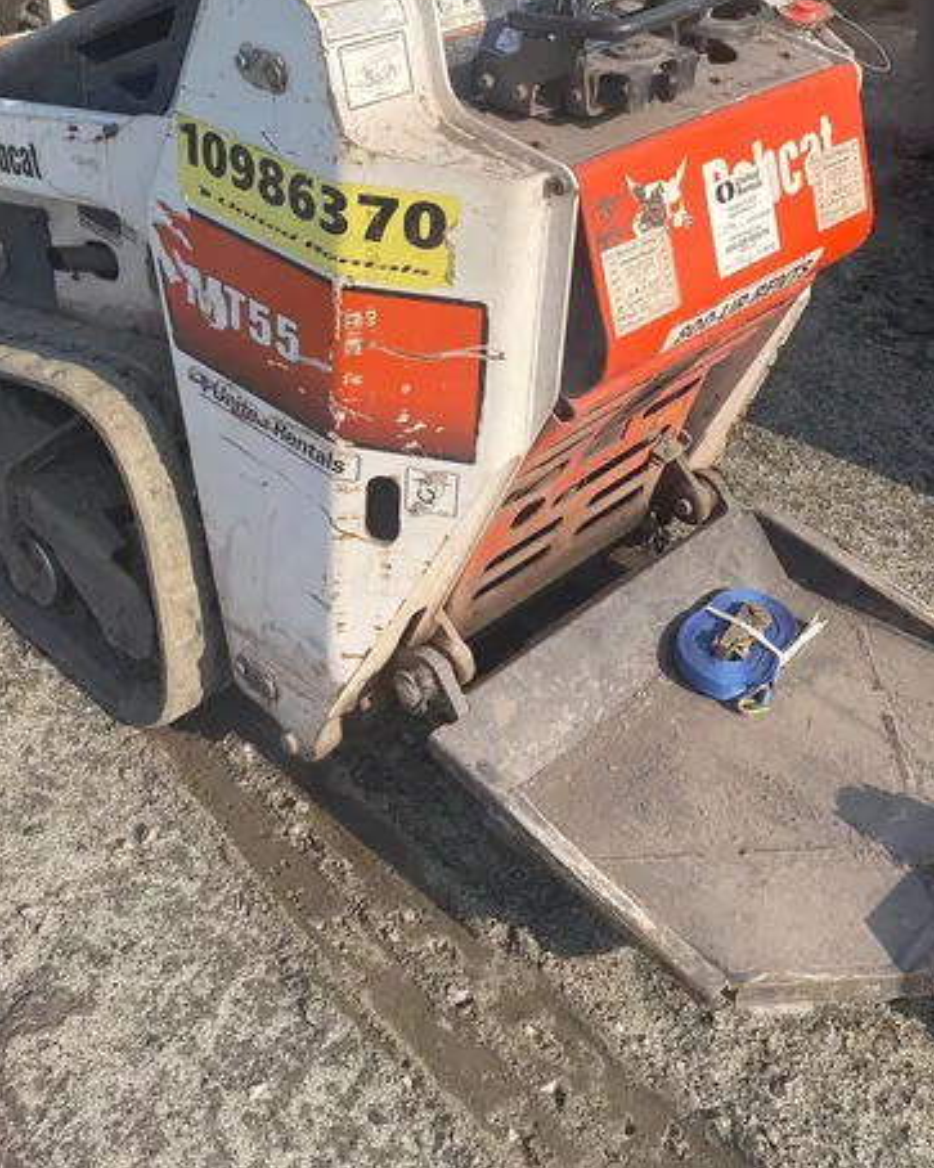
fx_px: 1417
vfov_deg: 43.3
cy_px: 284
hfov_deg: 36.3
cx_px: 371
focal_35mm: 41
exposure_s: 1/2222
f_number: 1.8
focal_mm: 4.25
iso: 32
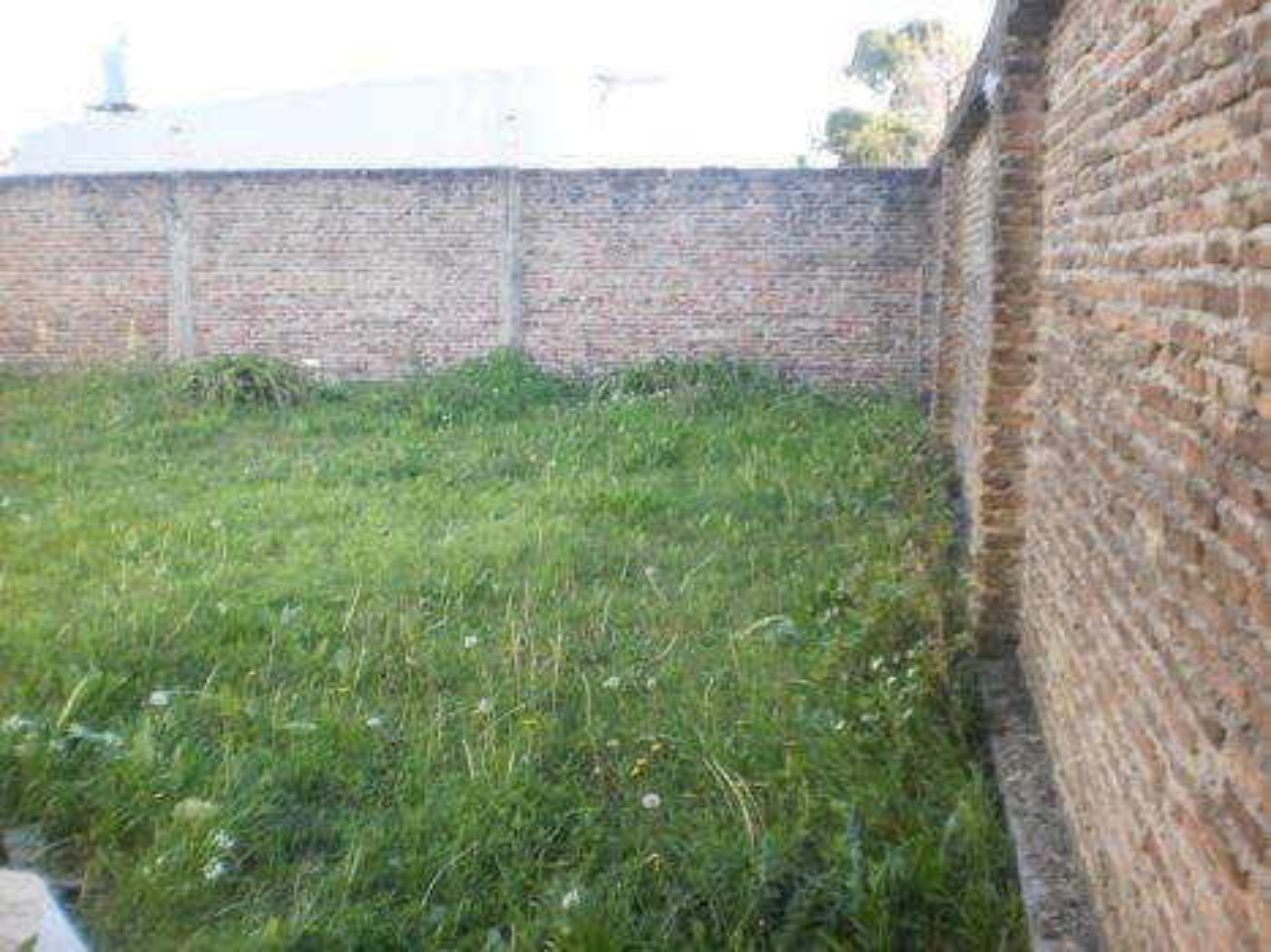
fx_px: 1321
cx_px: 636
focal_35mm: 36
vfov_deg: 39.6
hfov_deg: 51.4
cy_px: 476
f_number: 3.1
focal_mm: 6.3
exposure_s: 1/125
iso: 200
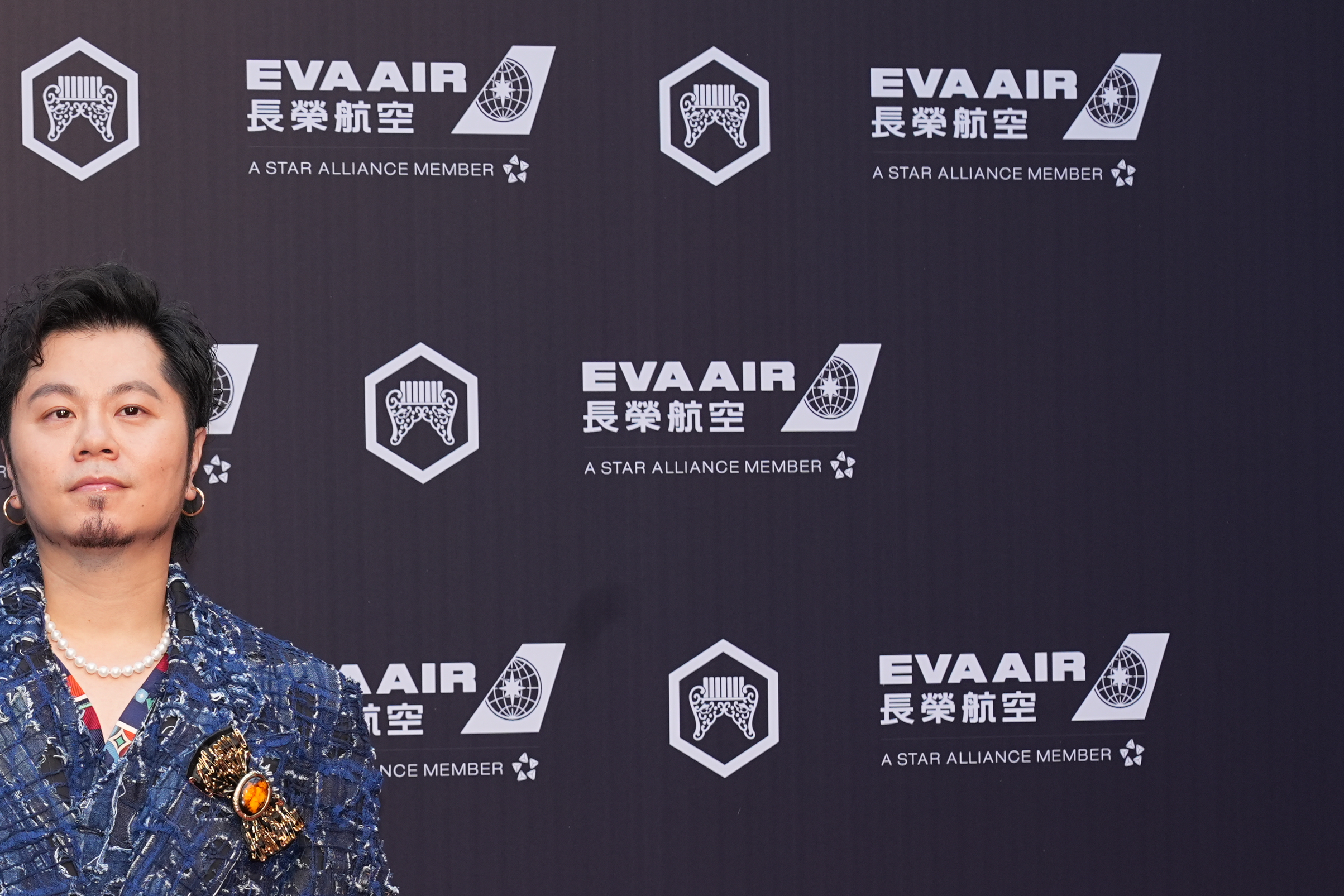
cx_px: 71
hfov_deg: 10.2
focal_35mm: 201
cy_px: 809
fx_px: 7504
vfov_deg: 6.8
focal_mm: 105
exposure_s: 1/200
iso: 640
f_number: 5.6
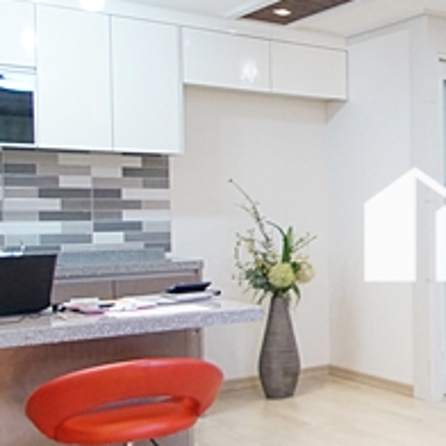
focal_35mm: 52
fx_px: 758
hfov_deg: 25.7
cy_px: 216
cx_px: 644
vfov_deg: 32.8
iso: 800
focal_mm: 10
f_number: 3.5
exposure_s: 1/160
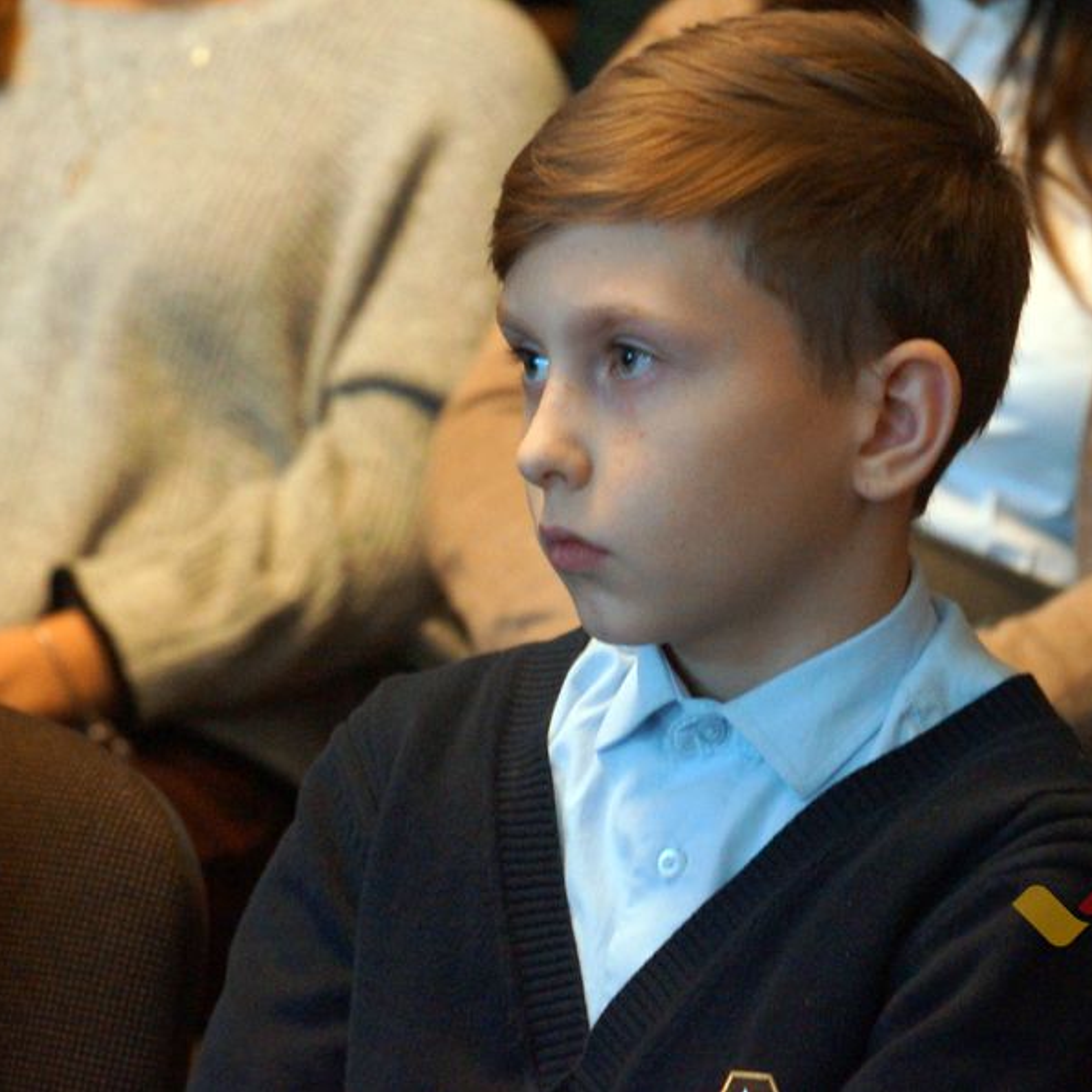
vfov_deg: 6.7
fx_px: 9267
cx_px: 718
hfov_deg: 6.7
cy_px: 546
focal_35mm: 260
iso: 3200
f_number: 5.6
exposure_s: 1/50
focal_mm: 135
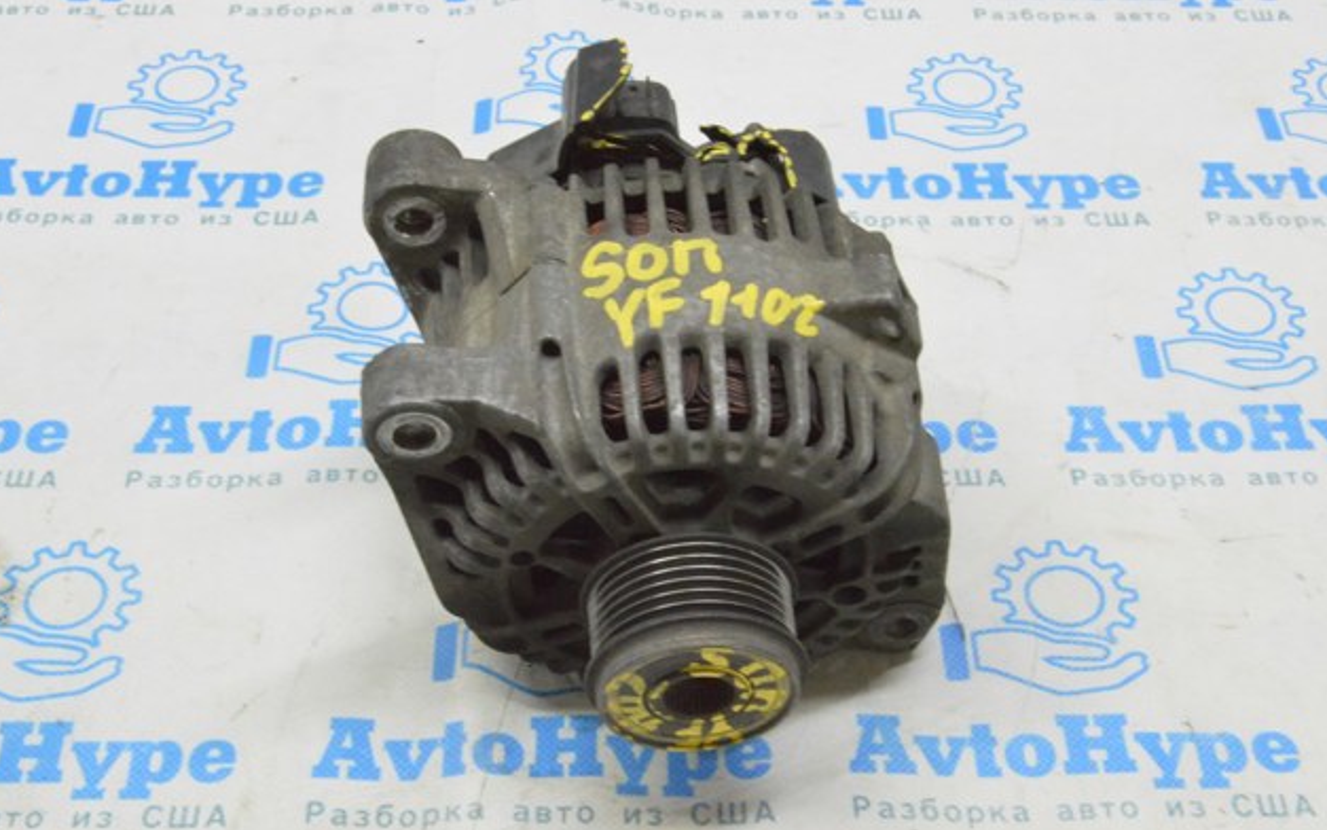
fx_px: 1972
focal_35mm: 55
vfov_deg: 23.8
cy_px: 448
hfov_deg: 37.2
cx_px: 667
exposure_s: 1/15
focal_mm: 35
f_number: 20
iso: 6400
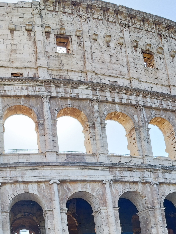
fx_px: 325
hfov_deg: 30.3
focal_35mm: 48
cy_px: 230
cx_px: 83
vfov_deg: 36.0
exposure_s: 1/227
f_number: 1.69
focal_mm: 7.01
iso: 50
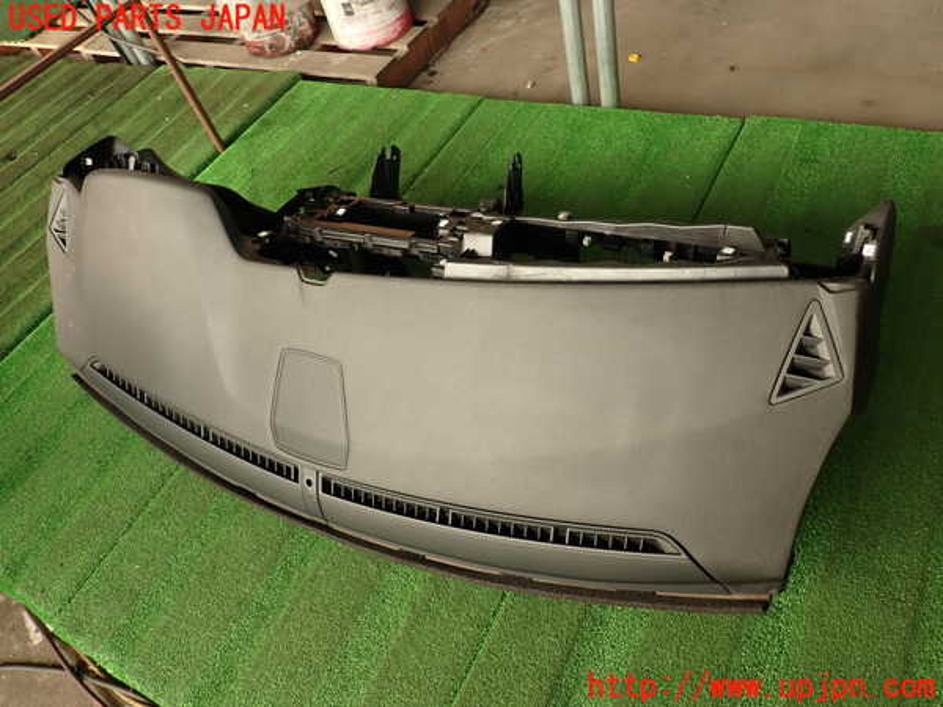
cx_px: 472
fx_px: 681
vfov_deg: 54.9
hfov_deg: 69.4
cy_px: 354
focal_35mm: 25
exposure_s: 1/80
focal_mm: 4.5
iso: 100
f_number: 2.8
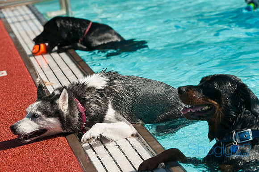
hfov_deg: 11.4
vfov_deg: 7.6
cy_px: 86
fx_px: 1293
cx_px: 130
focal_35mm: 180
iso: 200
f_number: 5.6
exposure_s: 1/1000
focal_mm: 120
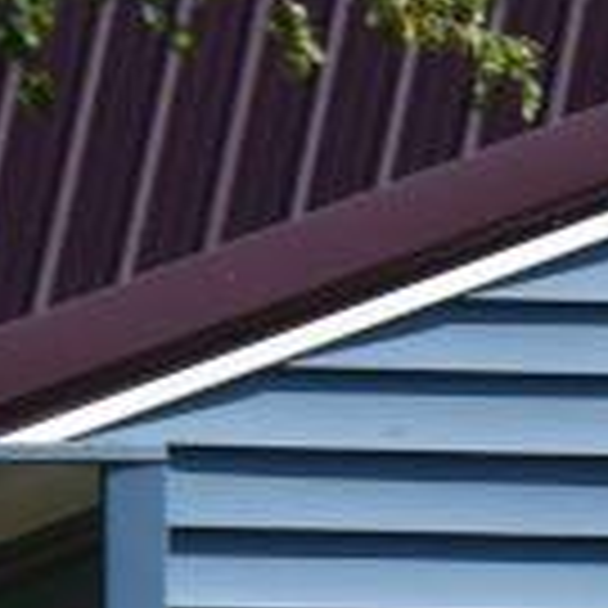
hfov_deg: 2.2
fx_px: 15474
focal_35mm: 779
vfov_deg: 2.2
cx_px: 2675
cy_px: 914
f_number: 10
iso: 200
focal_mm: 55
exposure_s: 1/400
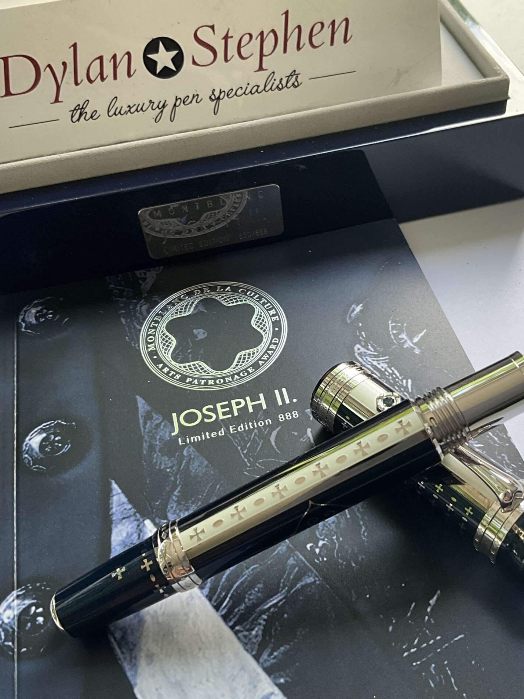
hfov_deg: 36.8
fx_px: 787
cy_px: 347
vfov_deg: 47.9
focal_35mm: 39
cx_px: 297
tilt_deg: -47.7
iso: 50
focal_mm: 3
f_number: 1.8
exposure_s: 1/122
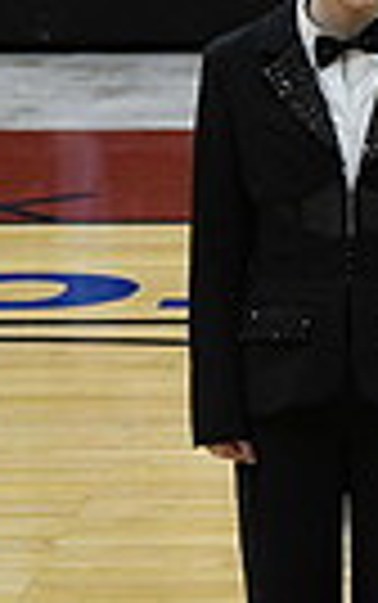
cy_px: 290
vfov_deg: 3.1
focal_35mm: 673
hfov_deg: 1.9
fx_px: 11069
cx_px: 1246
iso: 2500
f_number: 4
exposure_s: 1/250
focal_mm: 102
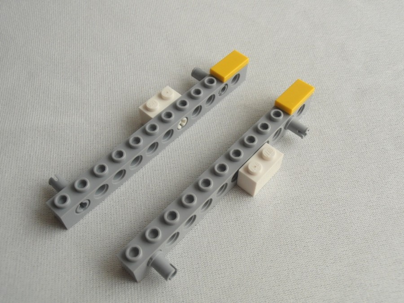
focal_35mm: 37
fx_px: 432
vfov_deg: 38.7
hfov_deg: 50.1
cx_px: 202
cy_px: 152
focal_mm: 6.61
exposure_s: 1/40
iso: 125
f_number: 3.9
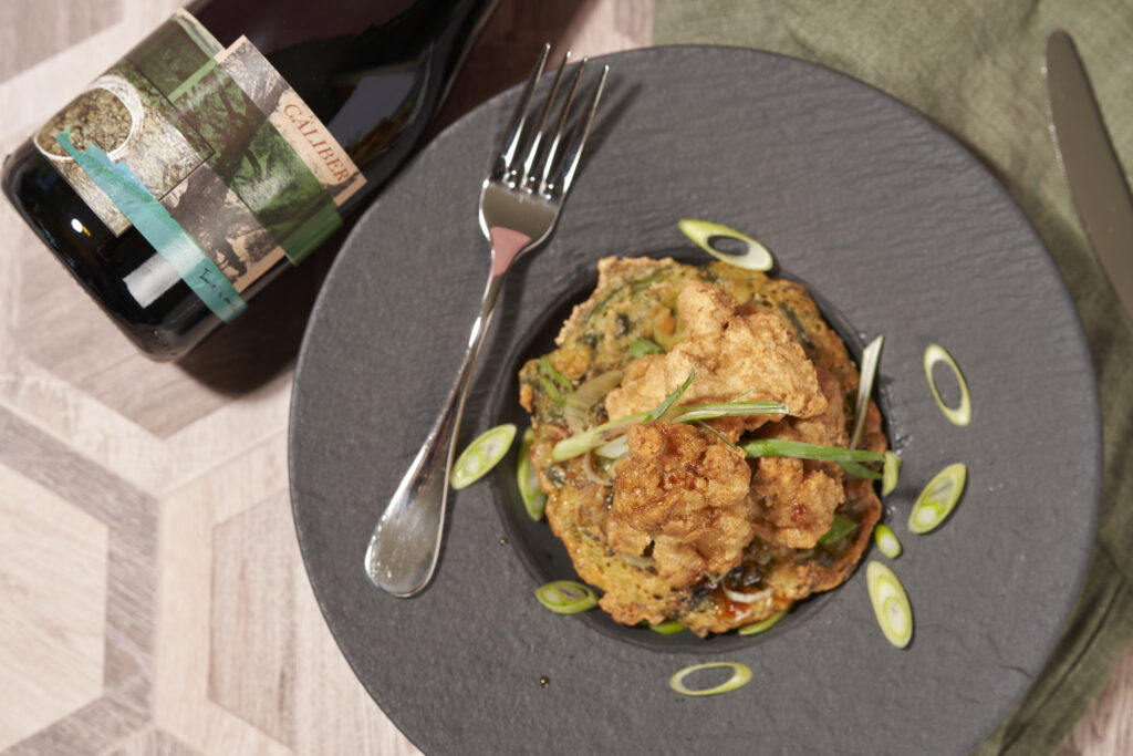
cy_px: 378
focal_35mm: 85
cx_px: 566
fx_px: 2675
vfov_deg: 16.1
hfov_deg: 23.9
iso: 100
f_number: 4
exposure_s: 1/200
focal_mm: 85
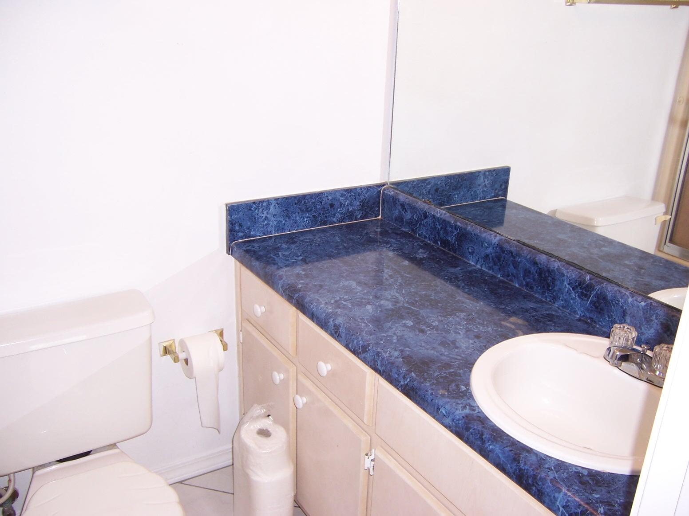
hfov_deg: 55.4
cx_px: 344
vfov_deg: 42.9
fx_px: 657
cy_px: 258
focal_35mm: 33
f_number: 2.8
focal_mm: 5.5
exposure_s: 1/60
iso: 80
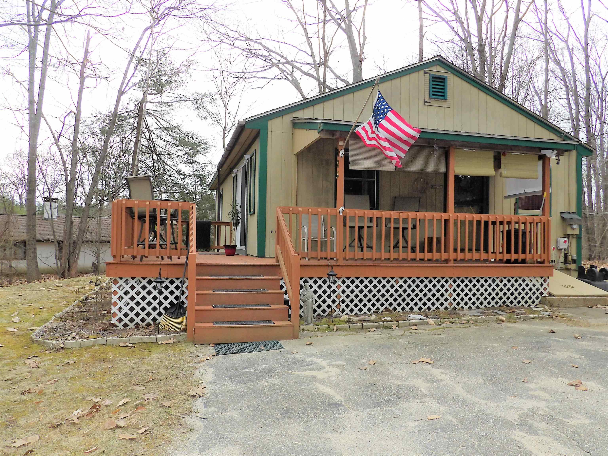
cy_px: 228
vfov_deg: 56.8
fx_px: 421
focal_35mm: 24
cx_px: 304
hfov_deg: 71.6
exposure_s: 1/360
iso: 100
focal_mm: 4.3
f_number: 3.2
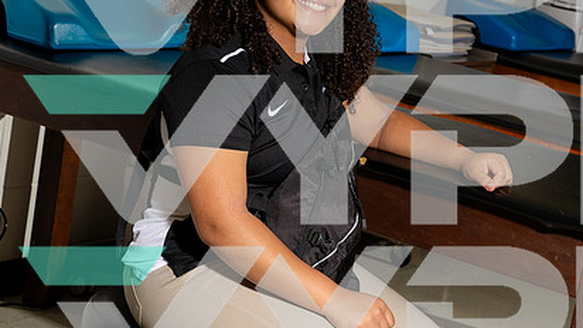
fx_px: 1392
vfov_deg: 13.5
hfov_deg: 23.6
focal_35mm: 90
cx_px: 383
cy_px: 151
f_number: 8
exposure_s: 1/250
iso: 100
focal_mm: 61
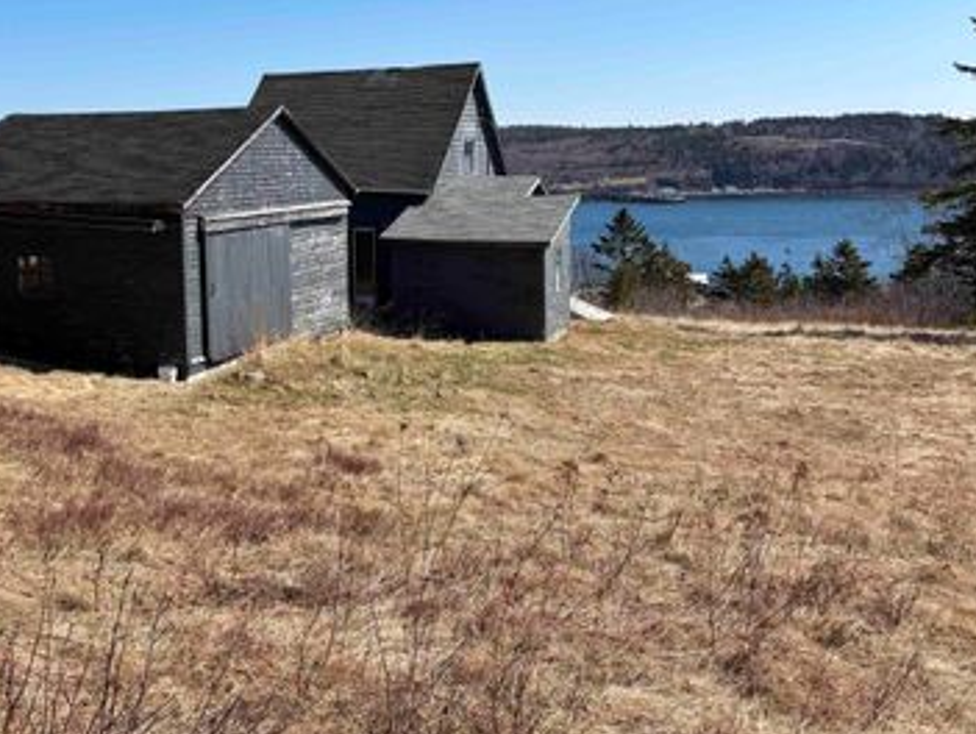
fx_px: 1044
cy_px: 249
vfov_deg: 38.3
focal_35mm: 37
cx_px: 317
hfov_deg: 49.1
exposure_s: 1/3413
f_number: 1.6
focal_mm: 5.96
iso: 50
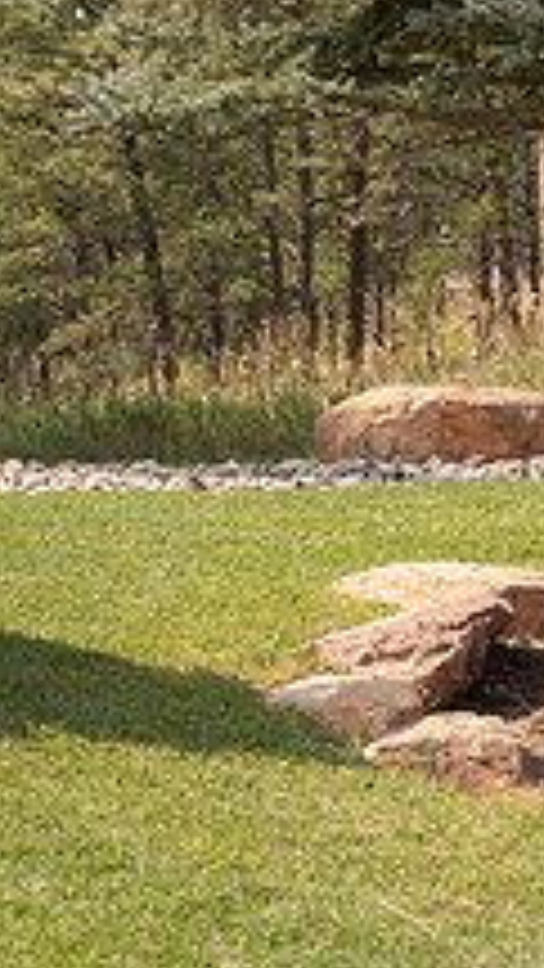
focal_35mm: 82
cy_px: 272
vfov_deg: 25.7
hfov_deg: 12.7
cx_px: -571
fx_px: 2102
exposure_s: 1/160
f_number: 4.5
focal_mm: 29
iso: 80
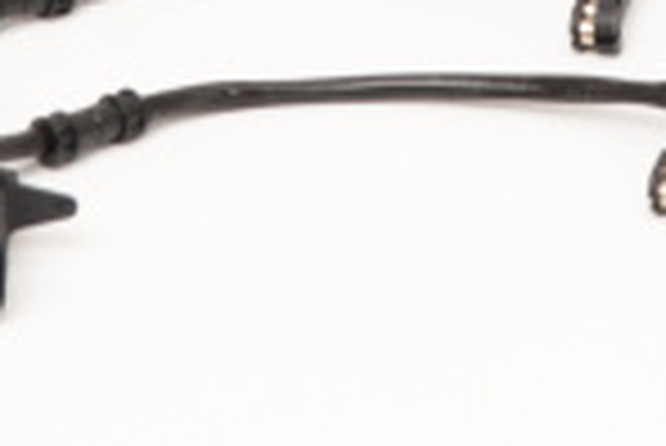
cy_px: -451
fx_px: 6759
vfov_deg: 3.7
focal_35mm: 365
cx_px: 729
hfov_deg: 5.6
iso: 100
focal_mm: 60
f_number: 11
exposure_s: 1/200
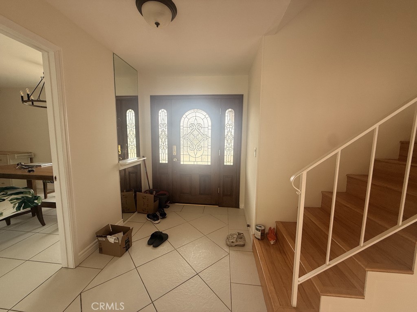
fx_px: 169
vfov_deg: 85.7
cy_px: 156
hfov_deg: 102.1
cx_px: 208
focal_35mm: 14
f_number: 2.2
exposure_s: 1/108
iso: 64
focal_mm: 2.22
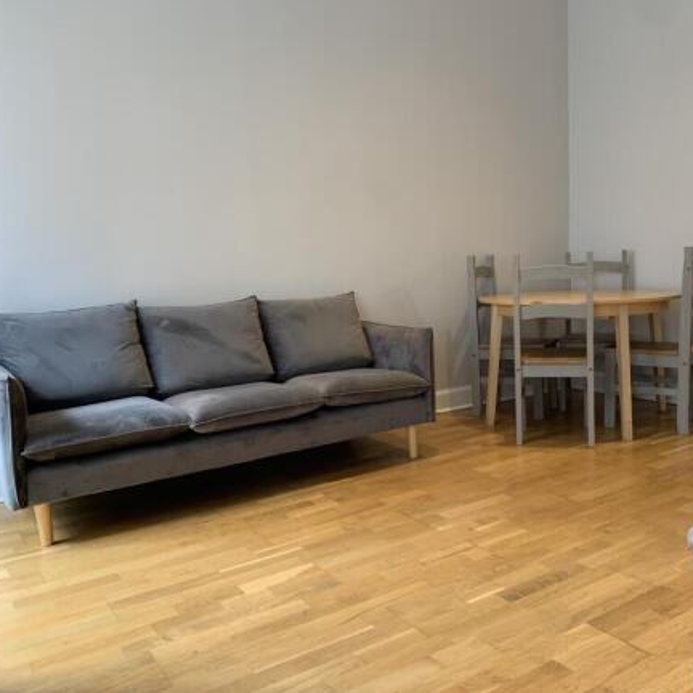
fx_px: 702
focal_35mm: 31
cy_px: 346
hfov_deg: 52.1
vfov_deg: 52.5
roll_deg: +3.0
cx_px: 419
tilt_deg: -5.3
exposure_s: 1/60
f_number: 1.8
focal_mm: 4.25
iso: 100
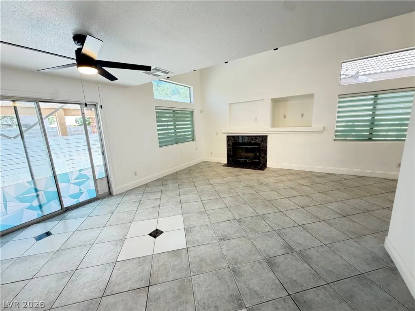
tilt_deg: -11.9
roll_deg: +3.9
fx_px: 168
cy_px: 156
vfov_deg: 85.7
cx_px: 208
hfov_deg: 102.1
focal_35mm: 14
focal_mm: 2.22
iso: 200
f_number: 2.2
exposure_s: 1/60
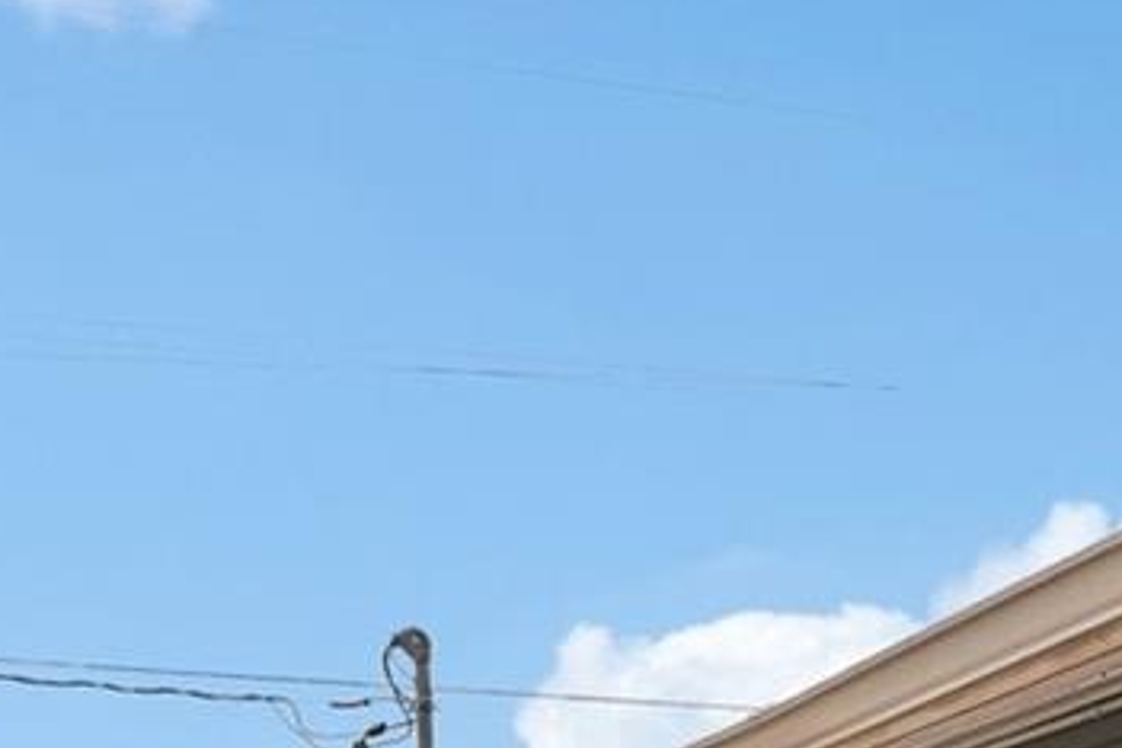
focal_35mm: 73
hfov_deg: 27.1
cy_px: 1327
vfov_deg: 16.0
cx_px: 211
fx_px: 2275
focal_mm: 16
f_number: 8
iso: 400
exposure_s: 1/1000
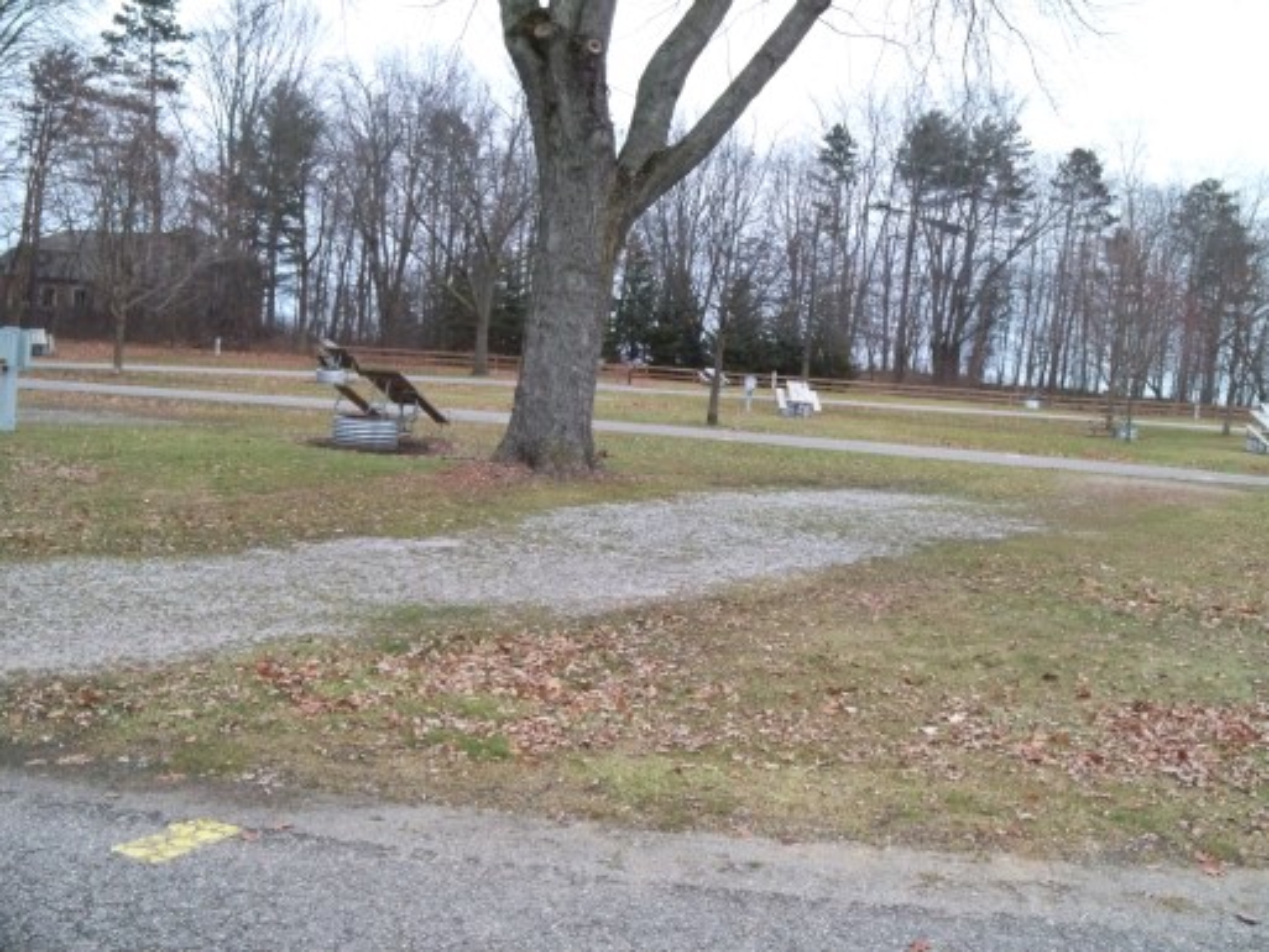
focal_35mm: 35
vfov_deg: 40.7
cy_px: 476
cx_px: 634
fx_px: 1283
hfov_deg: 52.6
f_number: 8.3
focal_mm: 6.2
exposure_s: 1/160
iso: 400
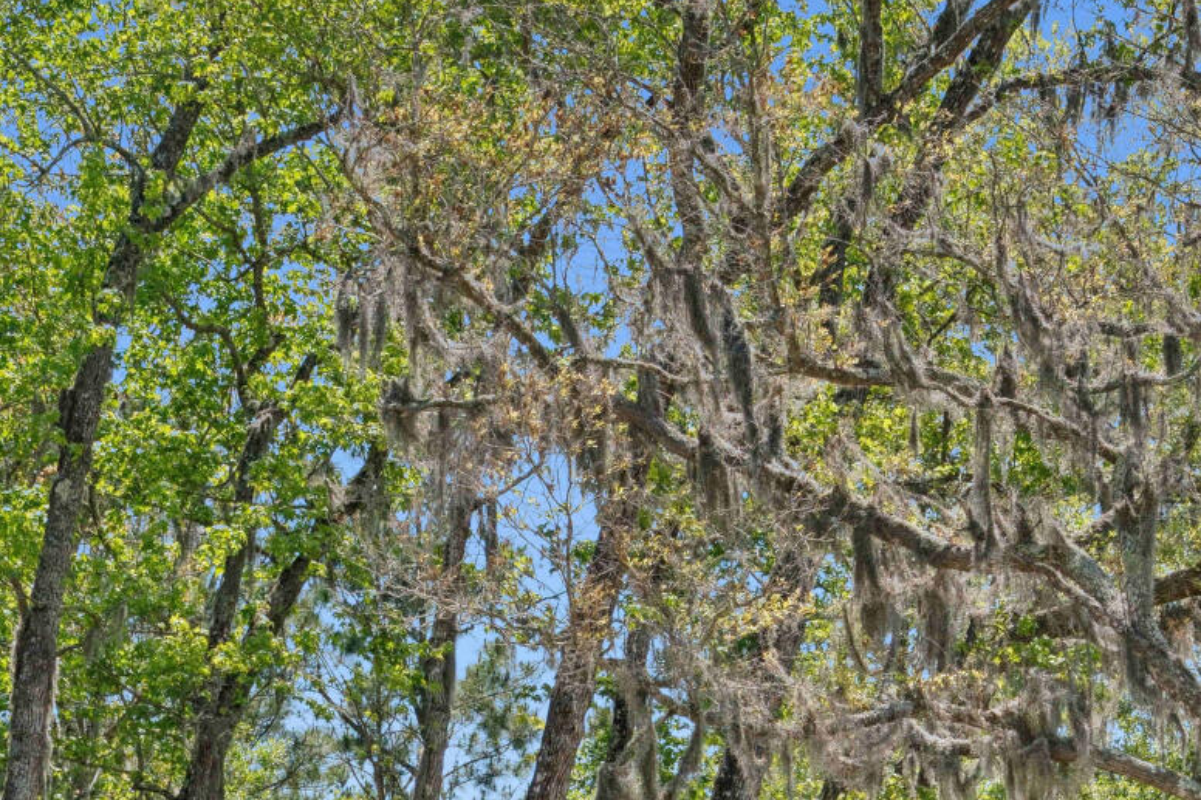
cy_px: 1544
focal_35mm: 147
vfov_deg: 8.9
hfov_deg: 14.0
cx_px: 761
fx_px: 4903
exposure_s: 1/500
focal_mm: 38
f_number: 8
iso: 250
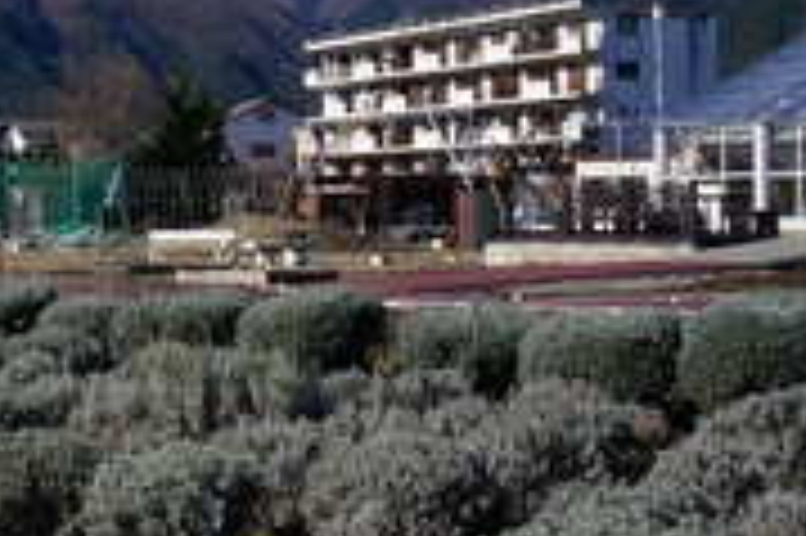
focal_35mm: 87
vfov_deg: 15.7
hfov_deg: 21.8
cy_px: 198
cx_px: -135
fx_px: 1946
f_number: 13
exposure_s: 1/125
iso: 100
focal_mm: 16
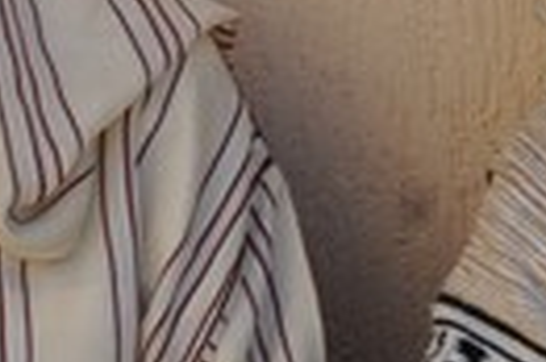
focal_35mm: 234
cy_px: 189
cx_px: 600
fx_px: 3545
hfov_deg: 8.7
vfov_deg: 5.9
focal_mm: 32
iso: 200
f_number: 9
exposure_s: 1/400
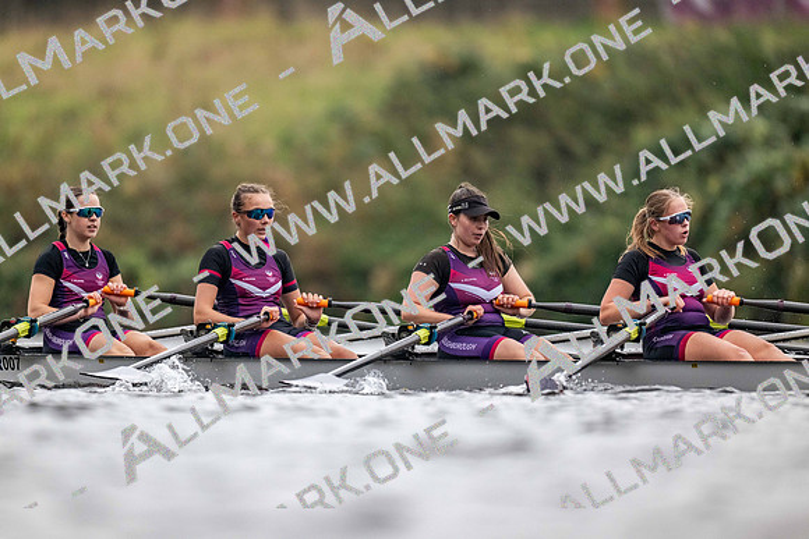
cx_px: 404
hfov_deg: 3.4
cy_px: 270
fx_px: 13486
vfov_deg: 2.3
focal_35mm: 600
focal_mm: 600
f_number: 4
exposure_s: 1/2500
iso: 3200
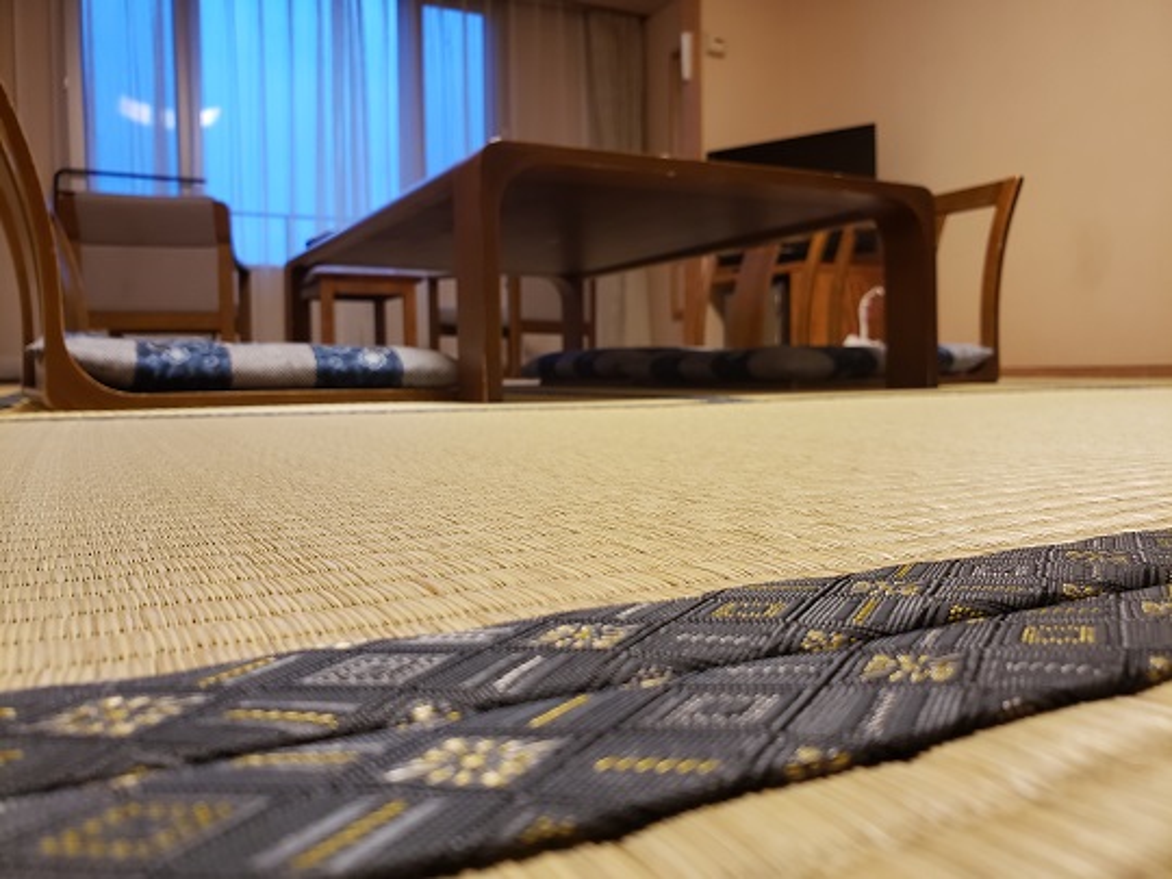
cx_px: 586
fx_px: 880
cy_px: 440
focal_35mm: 26
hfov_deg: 67.3
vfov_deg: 53.1
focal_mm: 4.3
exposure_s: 1/20
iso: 250
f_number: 2.4
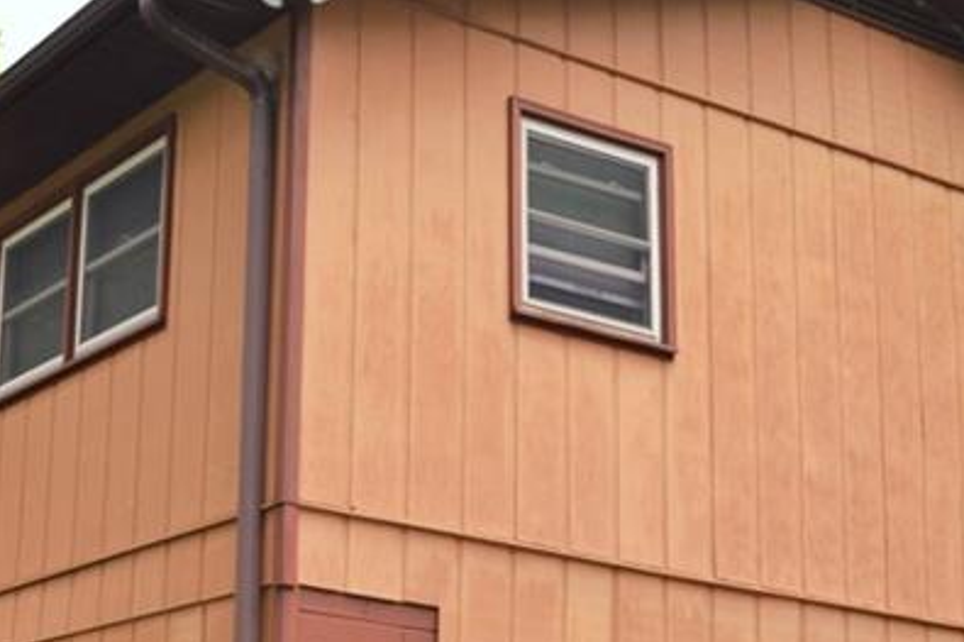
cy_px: 552
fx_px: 1874
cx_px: -5
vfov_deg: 19.2
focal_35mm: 70
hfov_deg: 27.2
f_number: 4.5
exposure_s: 1/200
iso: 100
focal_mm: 18
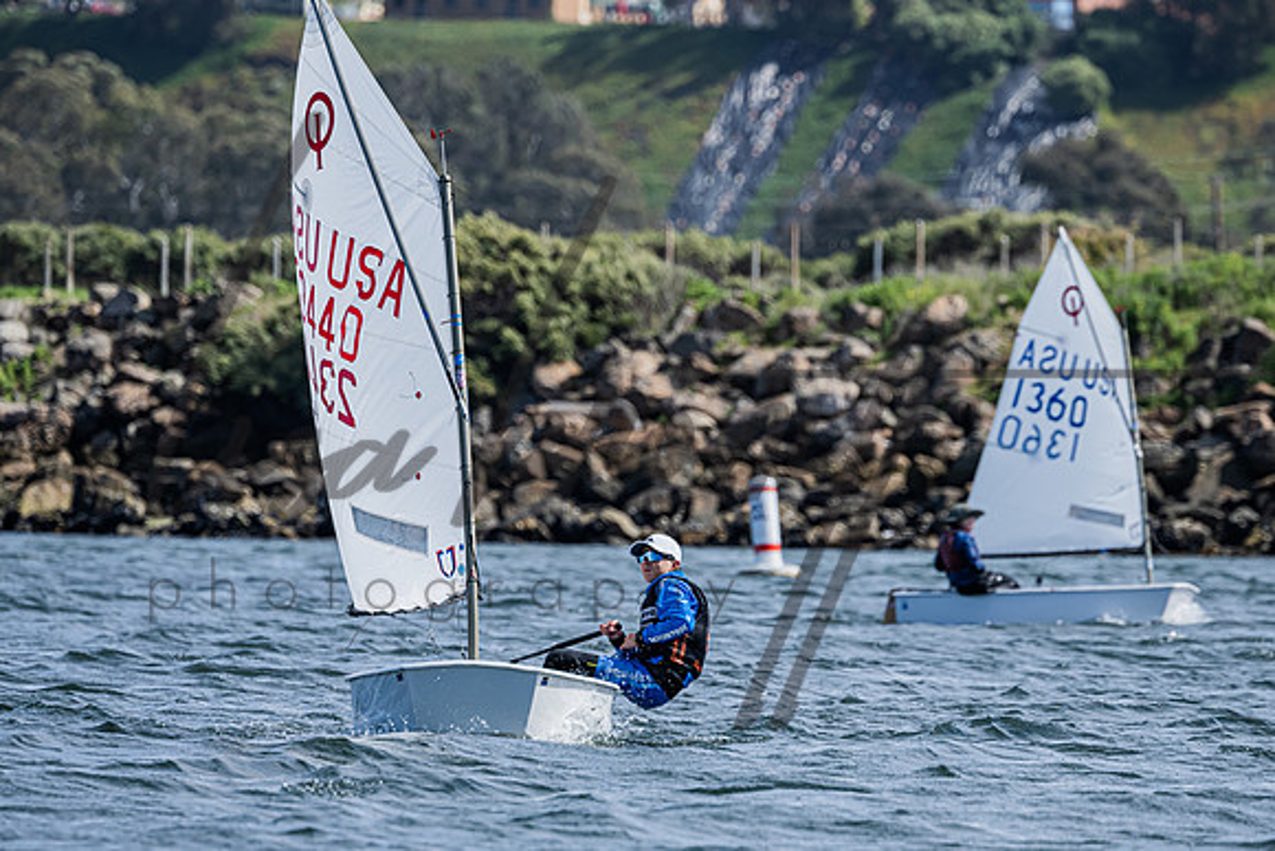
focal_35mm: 482
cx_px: 657
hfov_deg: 4.3
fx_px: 17069
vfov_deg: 2.9
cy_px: 483
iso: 320
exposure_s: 1/800
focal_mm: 400
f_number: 7.1
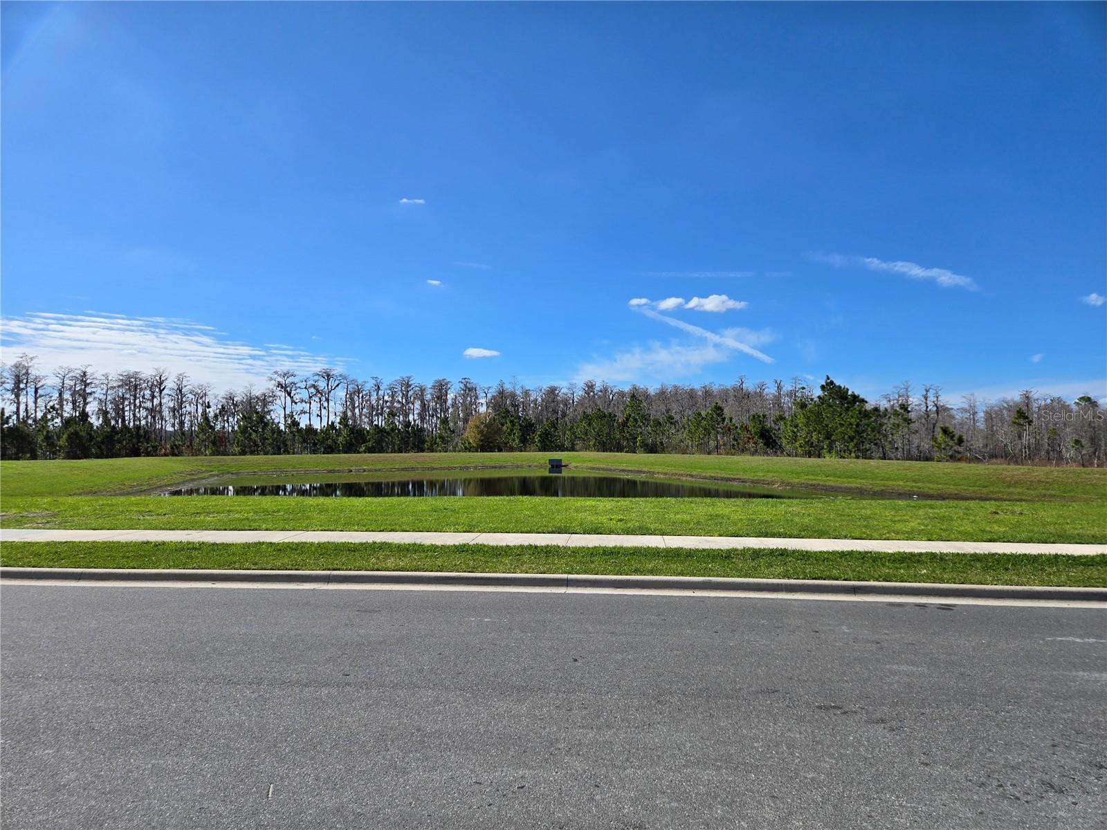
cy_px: 415
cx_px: 554
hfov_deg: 73.9
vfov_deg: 58.9
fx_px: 736
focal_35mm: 23
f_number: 1.8
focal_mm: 5.4
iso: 25
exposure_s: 1/2921
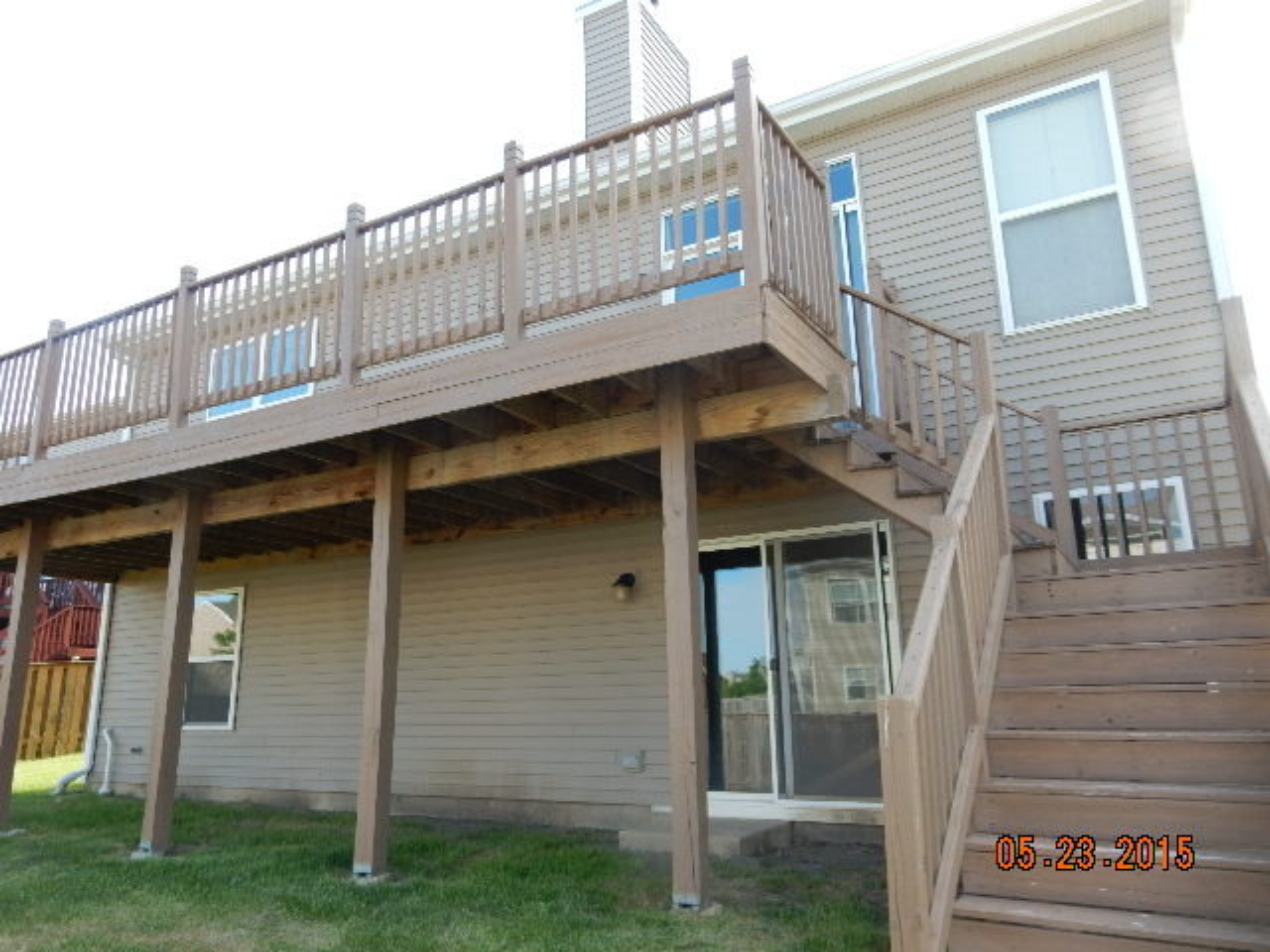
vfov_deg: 54.9
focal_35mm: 25
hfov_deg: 69.4
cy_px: 476
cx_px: 635
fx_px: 917
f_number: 3.7
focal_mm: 4.5
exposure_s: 1/200
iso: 125
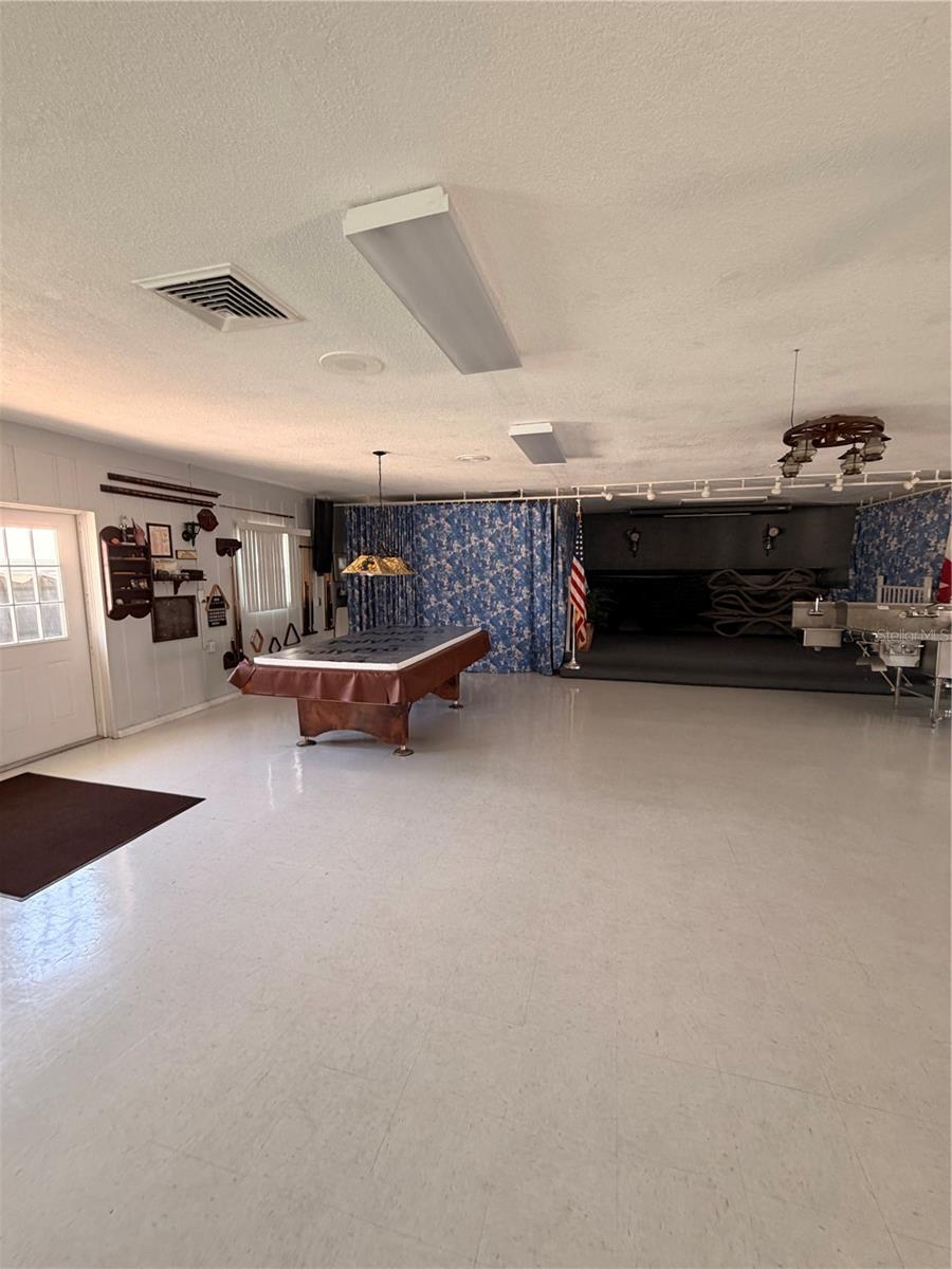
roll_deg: +0.0
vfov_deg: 102.1
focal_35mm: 14
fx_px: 513
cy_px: 634
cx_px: 476
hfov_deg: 85.7
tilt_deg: -7.7
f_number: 2.2
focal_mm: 2.22
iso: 160
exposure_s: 1/60
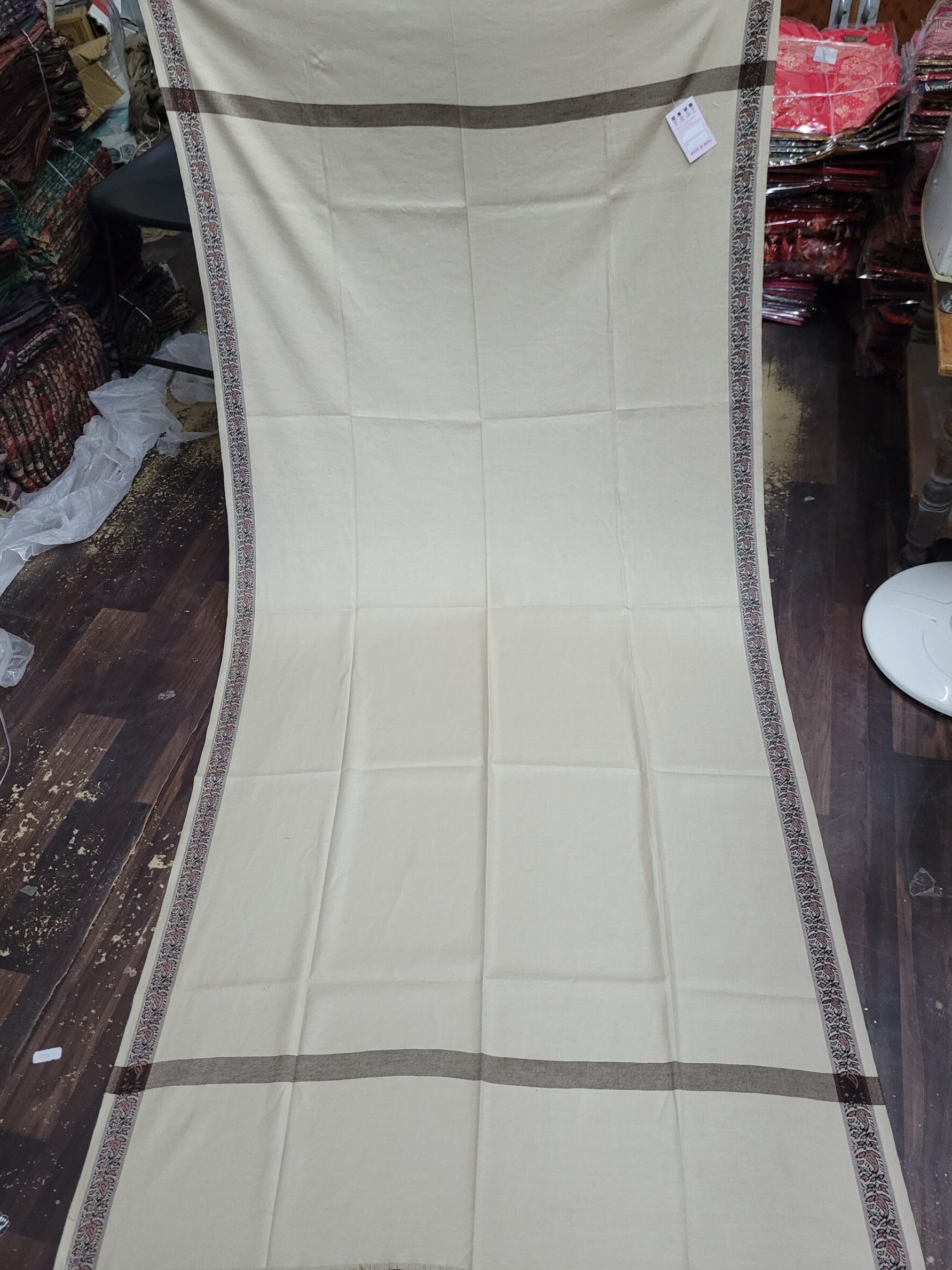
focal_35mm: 28
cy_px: 627
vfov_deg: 63.4
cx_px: 463
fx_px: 1027
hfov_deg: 49.7
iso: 640
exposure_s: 1/50
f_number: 1.8
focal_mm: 5.4
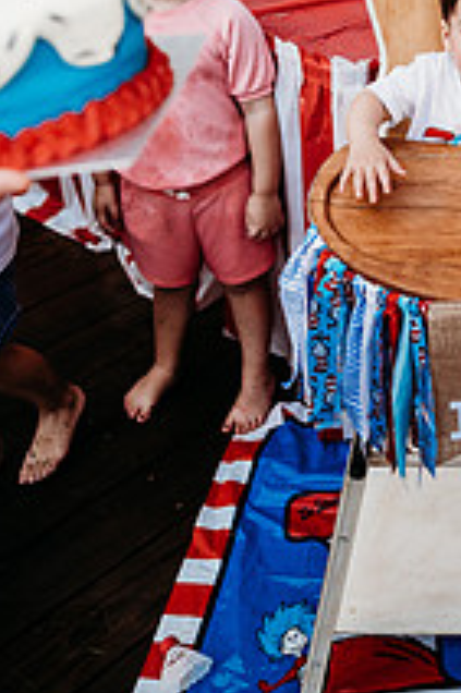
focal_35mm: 51
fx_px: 981
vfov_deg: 36.0
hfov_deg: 25.0
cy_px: 39
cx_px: 481
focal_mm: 24
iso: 400
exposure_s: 1/320
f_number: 2.5
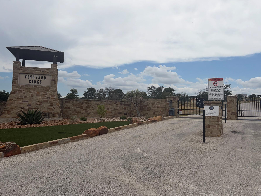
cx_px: 136
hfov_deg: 59.9
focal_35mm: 30
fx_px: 226
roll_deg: -0.8
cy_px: 92
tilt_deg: +5.4
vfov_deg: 46.8
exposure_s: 1/8850
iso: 50
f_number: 1.6
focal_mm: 5.96
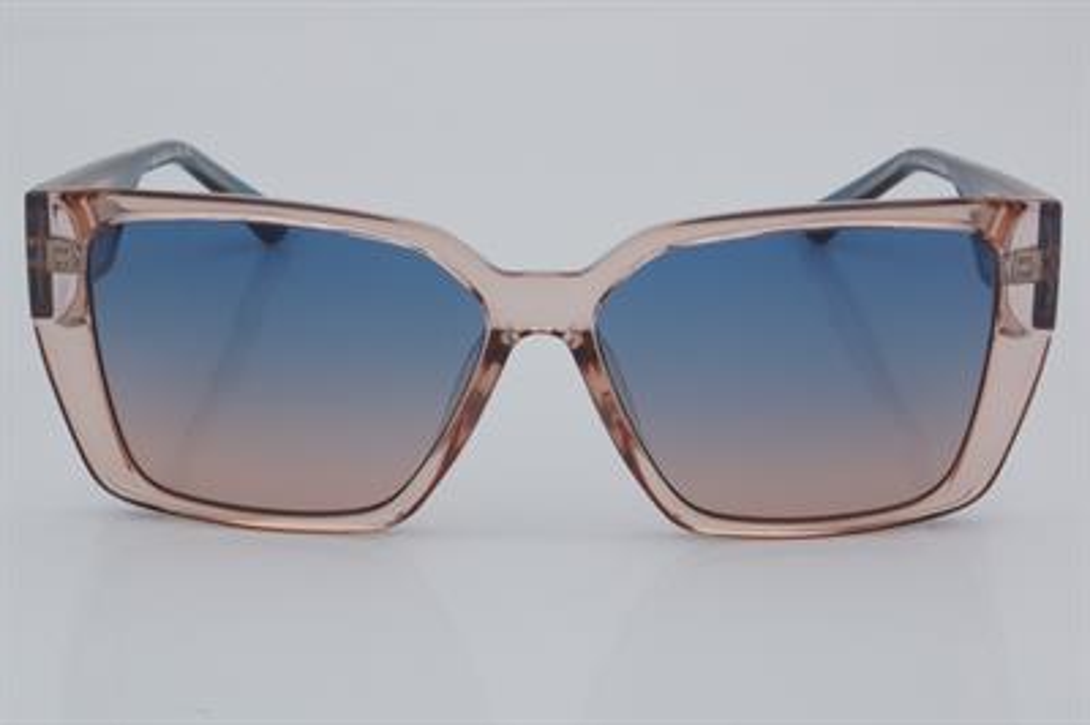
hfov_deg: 24.6
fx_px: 2496
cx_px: 545
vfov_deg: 16.5
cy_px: 362
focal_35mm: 82
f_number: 32
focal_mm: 55
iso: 100
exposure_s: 1/4
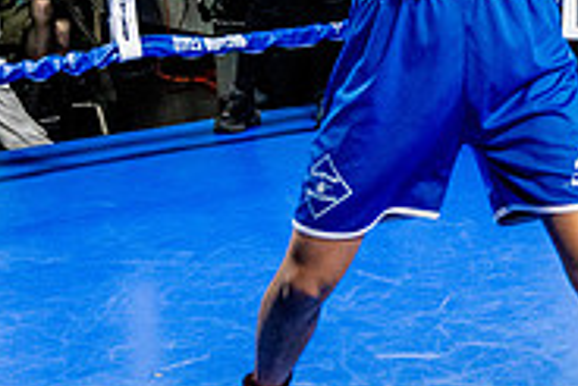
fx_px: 2025
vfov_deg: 10.9
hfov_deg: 15.2
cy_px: 86
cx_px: 820
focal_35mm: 126
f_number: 2.8
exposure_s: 1/800
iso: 5000
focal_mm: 27
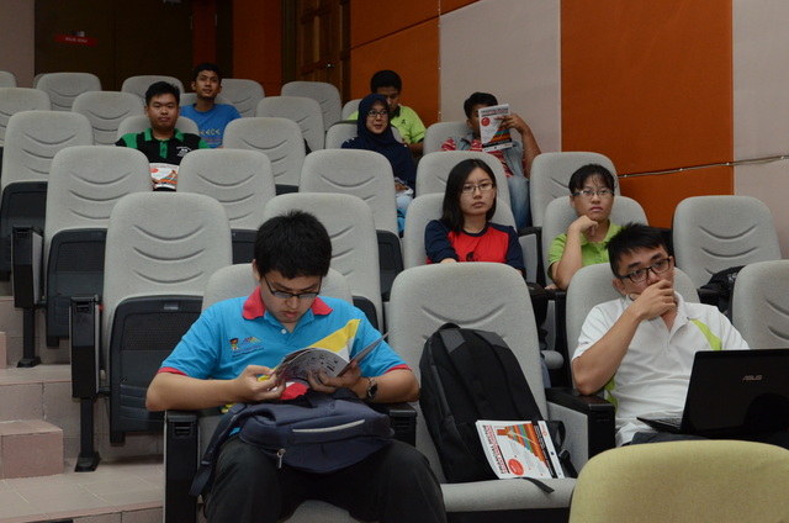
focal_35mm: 46
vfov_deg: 28.8
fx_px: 1017
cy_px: 262
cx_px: 394
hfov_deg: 42.4
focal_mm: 31
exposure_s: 1/60
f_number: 5.6
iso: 1600
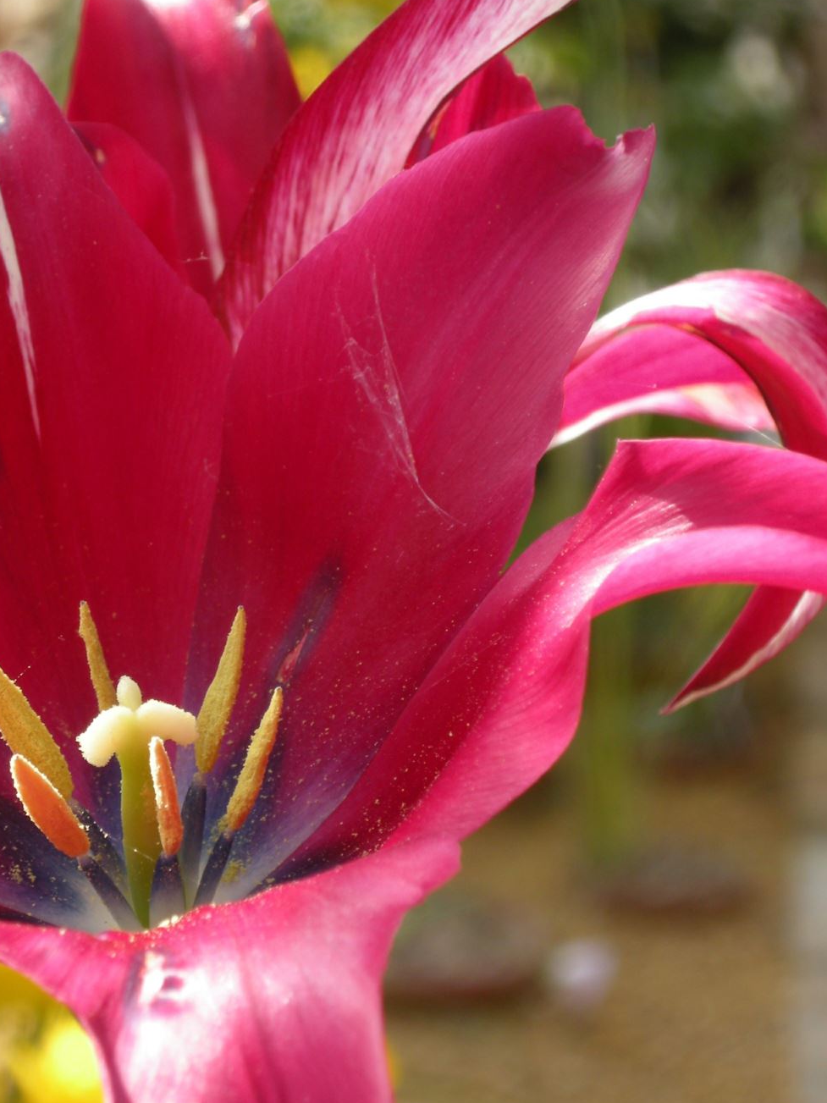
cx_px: 206
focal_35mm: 155
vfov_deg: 12.7
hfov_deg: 9.6
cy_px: 564
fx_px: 4938
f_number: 4.7
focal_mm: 21.5
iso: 64
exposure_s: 1/97.2
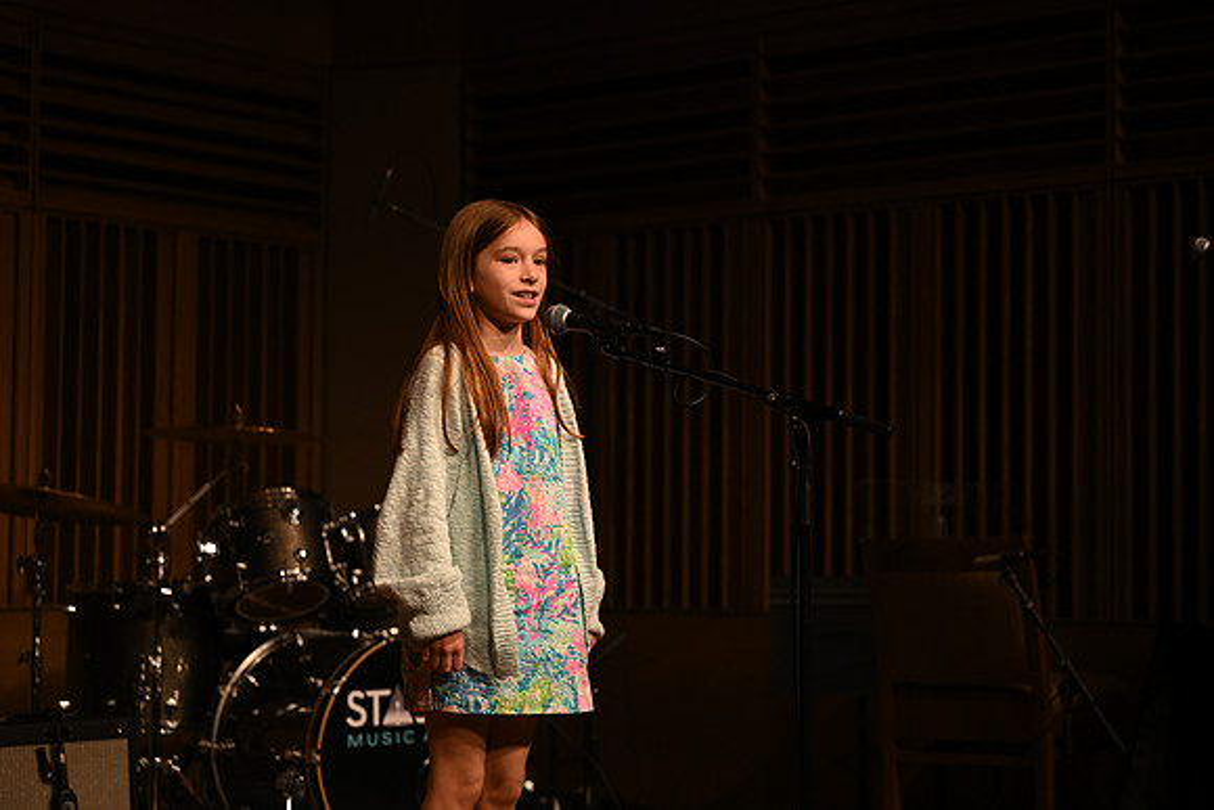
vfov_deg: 18.0
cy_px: 405
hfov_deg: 26.6
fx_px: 2563
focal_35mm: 76
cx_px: 607
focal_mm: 76
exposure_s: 1/320
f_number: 2.8
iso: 640
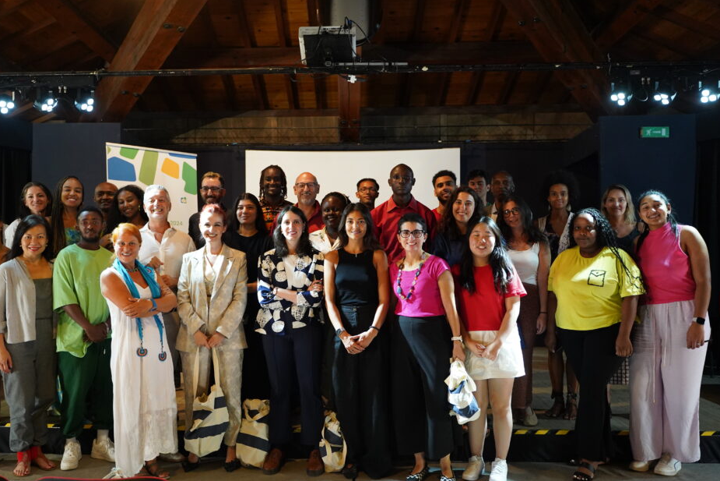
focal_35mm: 31
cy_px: 256
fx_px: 620
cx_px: 325
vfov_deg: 42.3
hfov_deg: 60.2
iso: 4000
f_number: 3.2
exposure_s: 1/125
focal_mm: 28
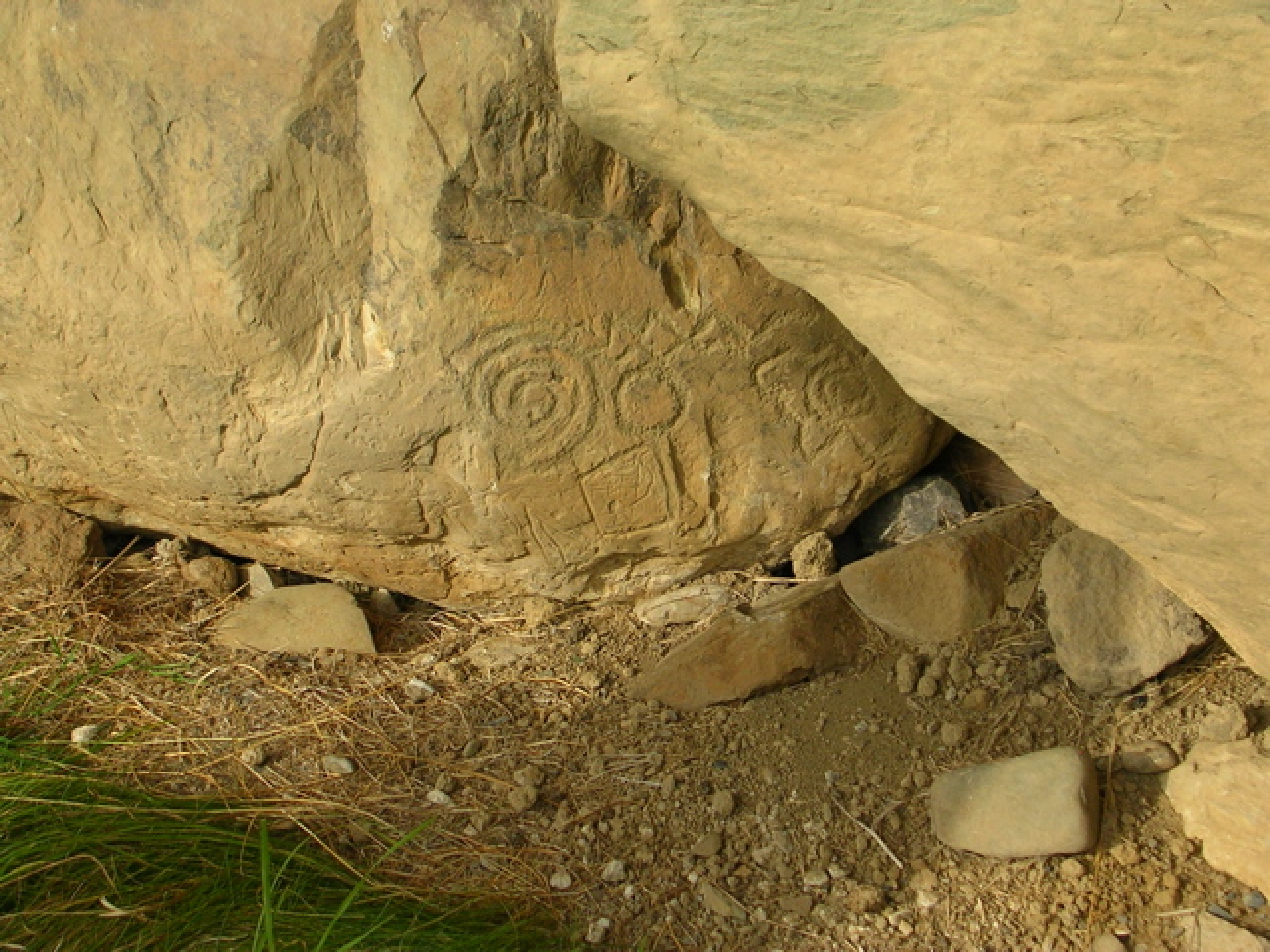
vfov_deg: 19.4
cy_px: 476
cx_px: 635
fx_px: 2788
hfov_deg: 25.7
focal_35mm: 76
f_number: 3.9
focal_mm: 11.5
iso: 50
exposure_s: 1/543
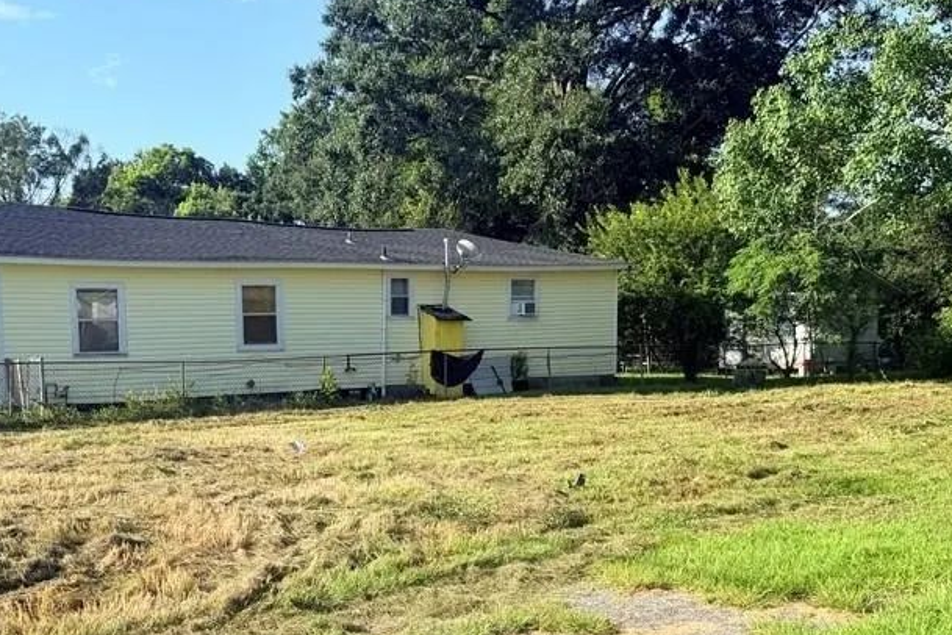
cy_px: 429
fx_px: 1111
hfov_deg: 46.1
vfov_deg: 31.6
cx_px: 367
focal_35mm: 42
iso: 80
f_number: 1.78
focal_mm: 6.76
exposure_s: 1/2370
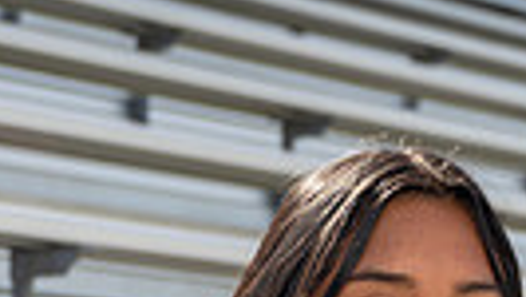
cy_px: 859
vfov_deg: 7.0
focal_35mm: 156
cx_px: 289
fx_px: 2177
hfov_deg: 13.8
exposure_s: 1/250
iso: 50
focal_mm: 44
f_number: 4
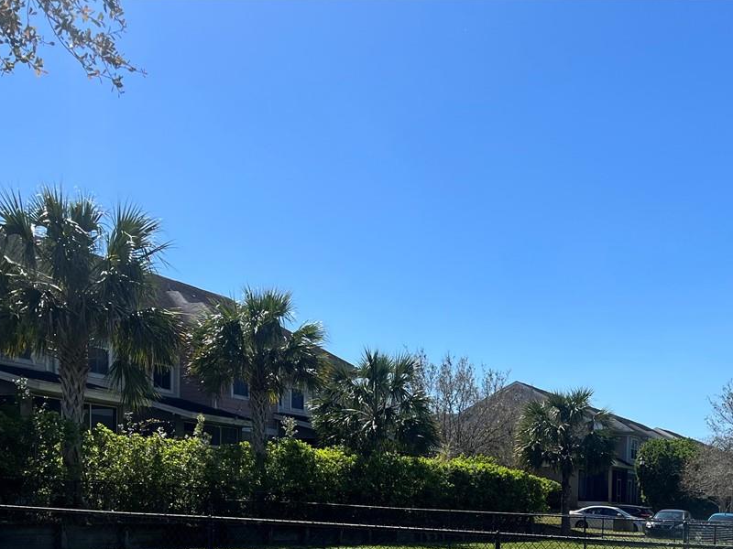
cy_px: 546
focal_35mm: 52
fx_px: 1101
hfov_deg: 36.3
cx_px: 513
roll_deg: -2.3
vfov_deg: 26.6
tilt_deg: -3.6
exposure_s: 1/3876
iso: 50
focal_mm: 5.1
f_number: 1.6
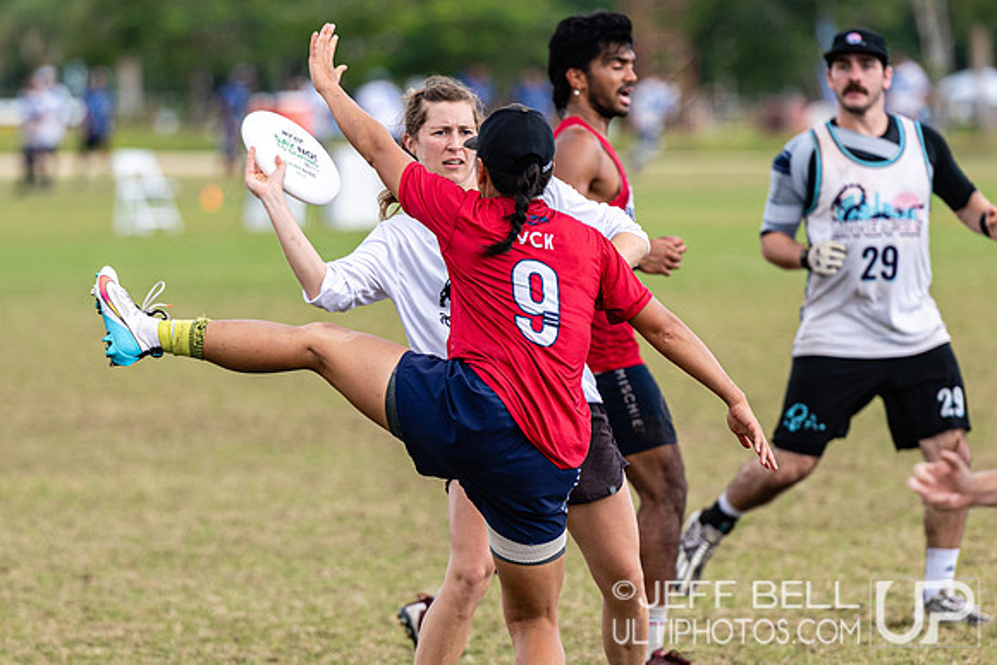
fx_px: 11548
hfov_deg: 4.9
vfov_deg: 3.3
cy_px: 367
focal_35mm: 417
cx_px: 481
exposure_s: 1/1600
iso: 160
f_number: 3.2
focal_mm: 200
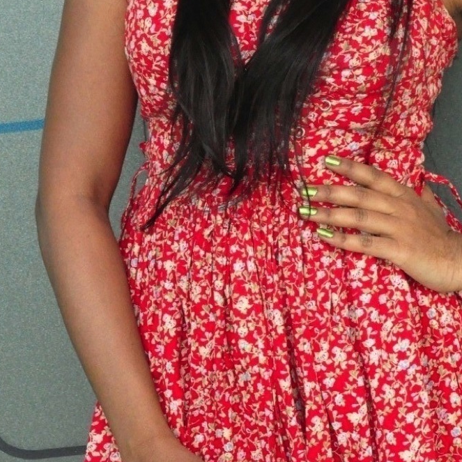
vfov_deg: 10.9
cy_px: 79
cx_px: 365
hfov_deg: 11.0
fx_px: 2401
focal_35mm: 159
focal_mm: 50
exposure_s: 1/125
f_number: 6.3
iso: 3200
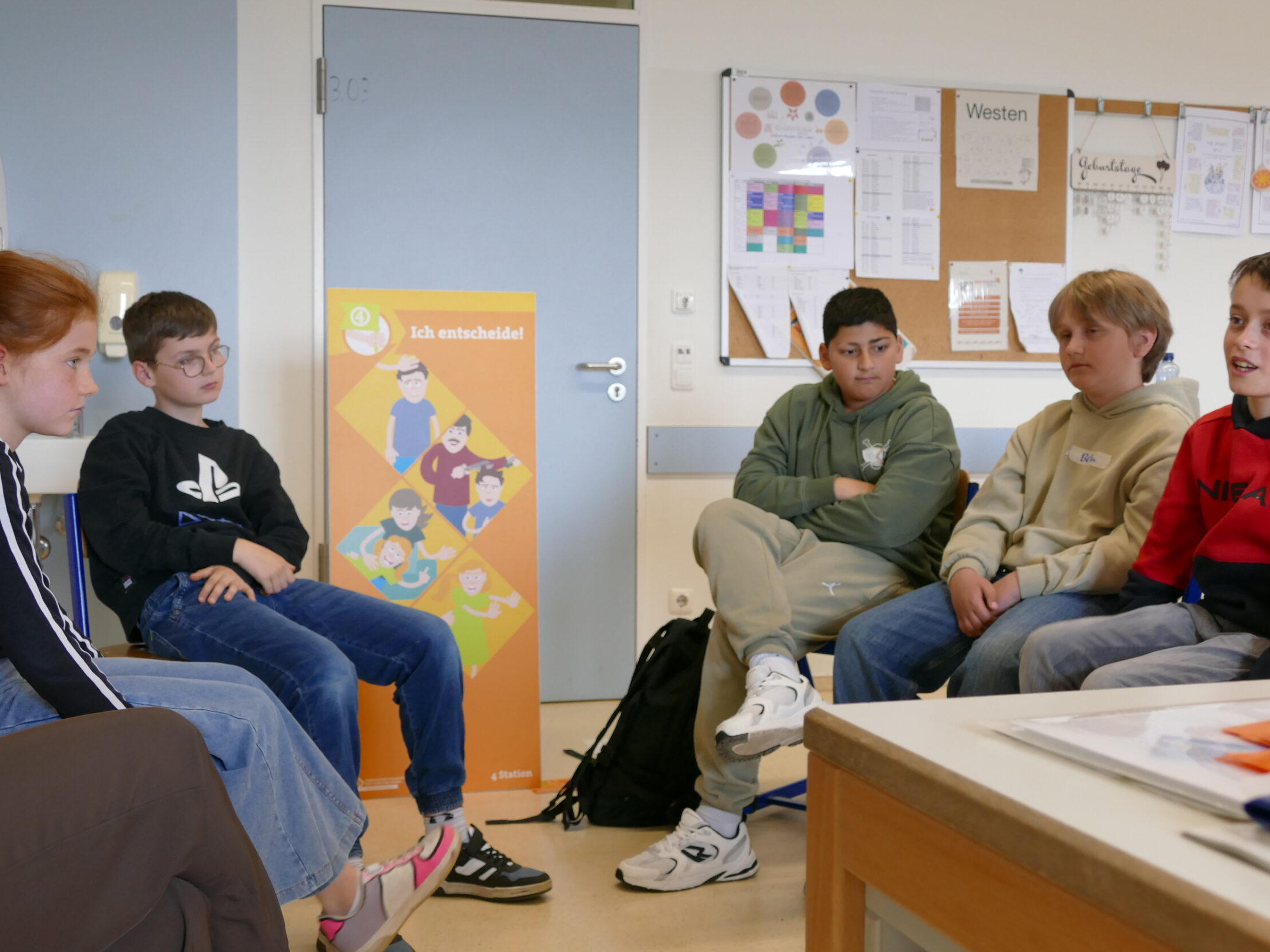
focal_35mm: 42
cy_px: 481
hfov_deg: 44.8
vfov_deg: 34.3
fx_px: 1541
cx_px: 631
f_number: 3.1
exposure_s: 1/80
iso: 320
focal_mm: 13.7
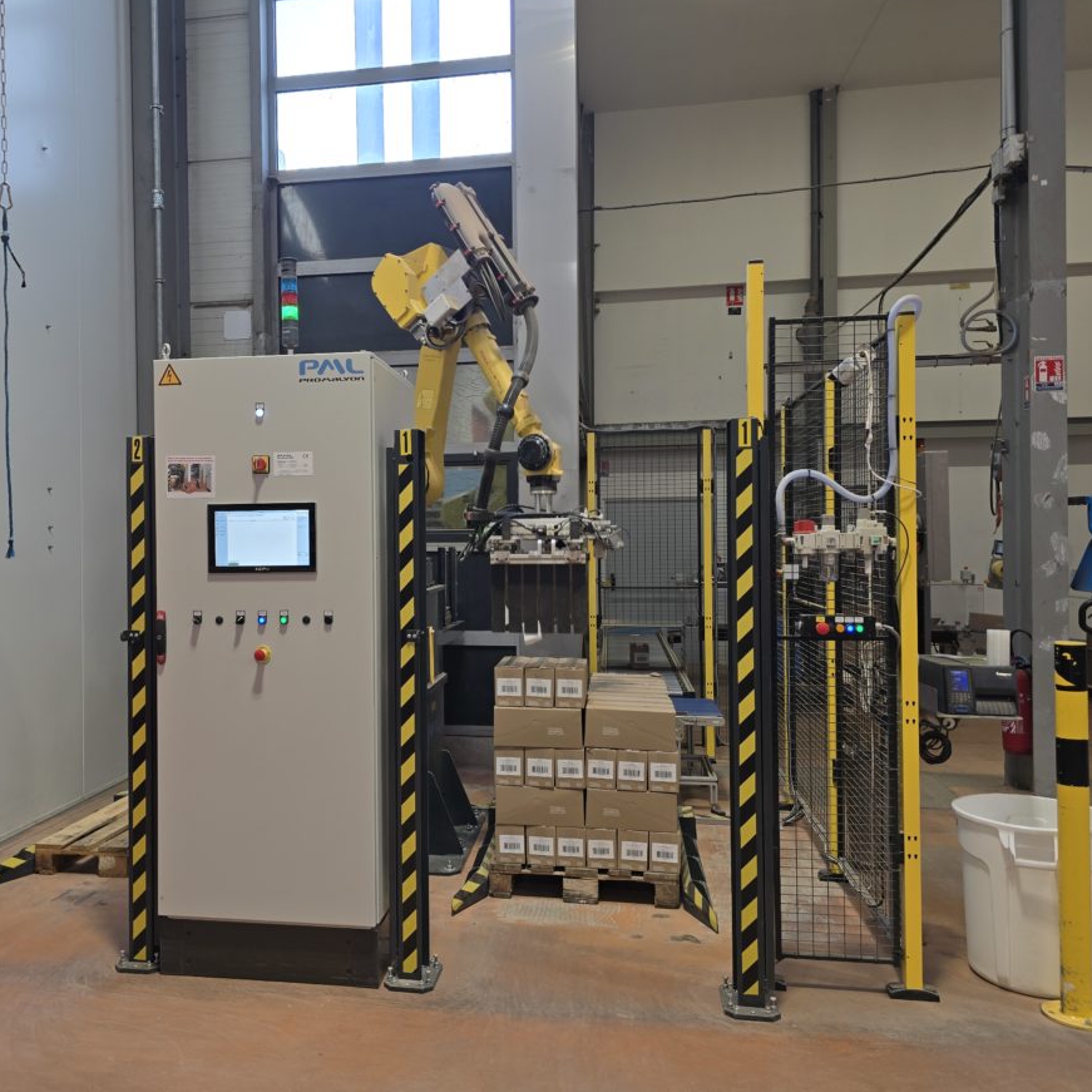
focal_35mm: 28
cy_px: 533
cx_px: 426
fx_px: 999
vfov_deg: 57.3
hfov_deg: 56.8
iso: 40
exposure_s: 1/100
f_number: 1.7
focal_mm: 6.3
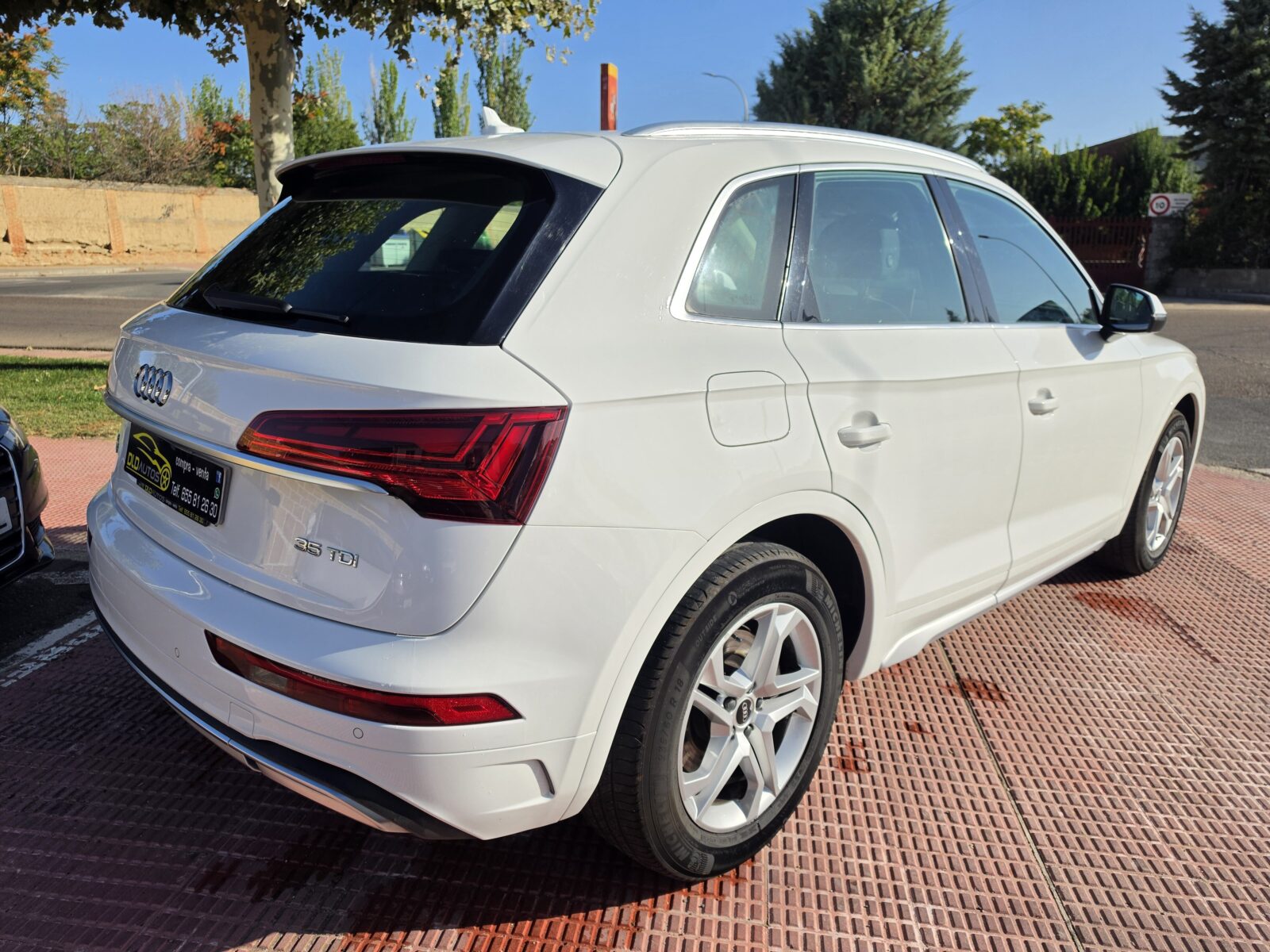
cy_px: 476
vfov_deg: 58.9
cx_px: 635
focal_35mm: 23
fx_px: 844
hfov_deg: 73.9
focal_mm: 6.5
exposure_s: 1/7939
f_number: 1.4
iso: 50
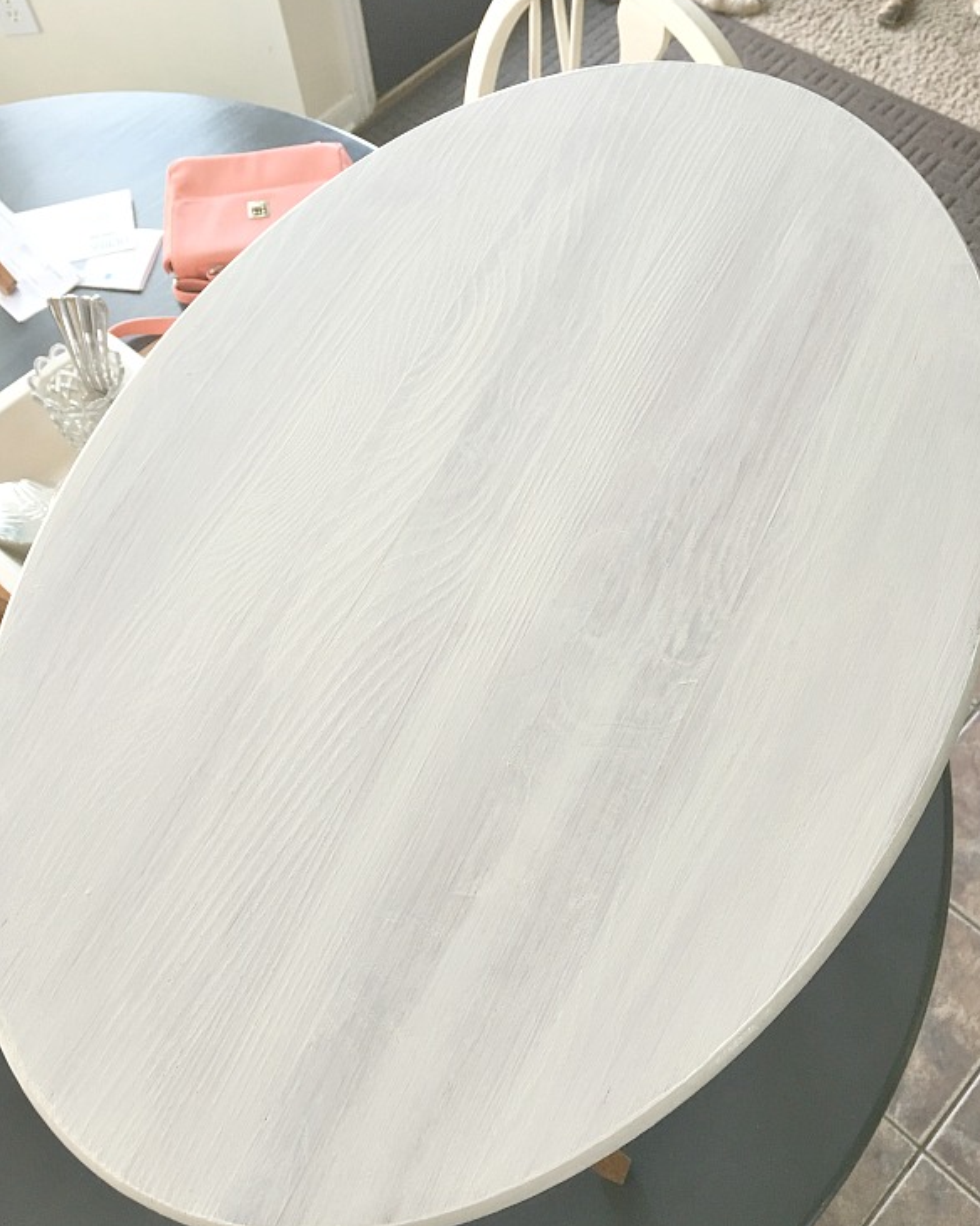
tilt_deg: -61.0
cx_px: 502
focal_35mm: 31
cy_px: 650
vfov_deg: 57.1
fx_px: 1124
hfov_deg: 47.1
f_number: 2.2
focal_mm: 4.15
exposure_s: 1/30
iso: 40
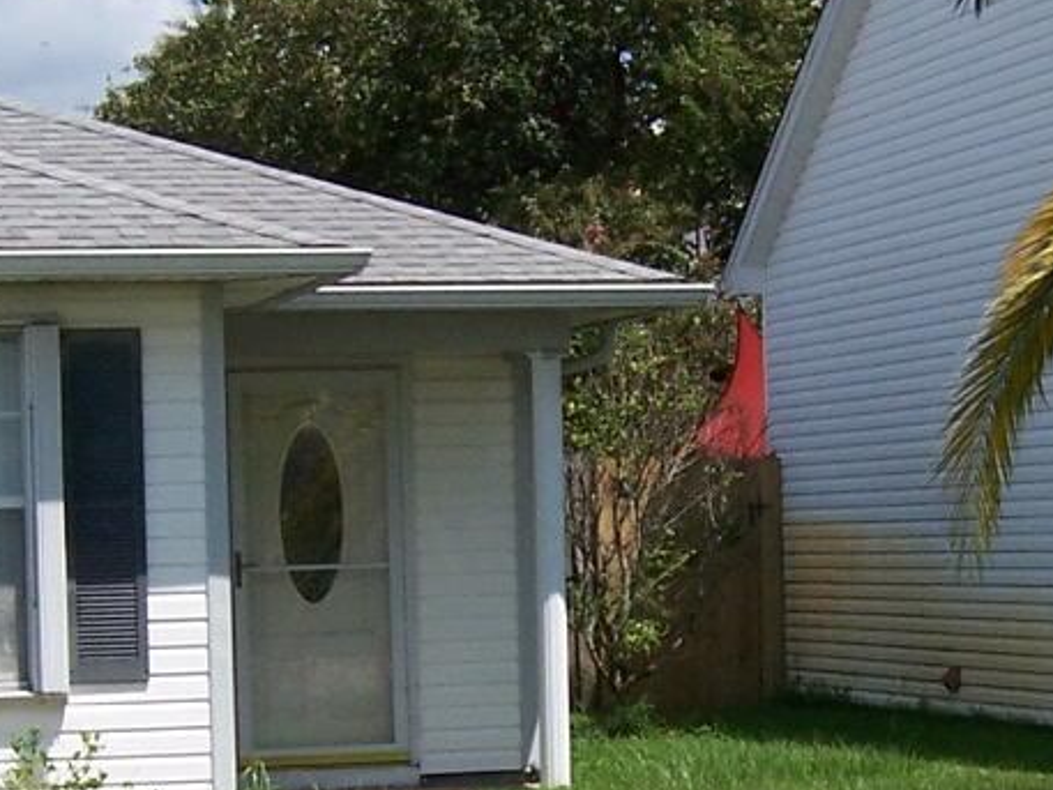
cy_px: 682
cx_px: 482
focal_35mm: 112
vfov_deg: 13.1
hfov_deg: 17.6
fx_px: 3408
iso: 80
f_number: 4
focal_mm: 5.5
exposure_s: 1/750
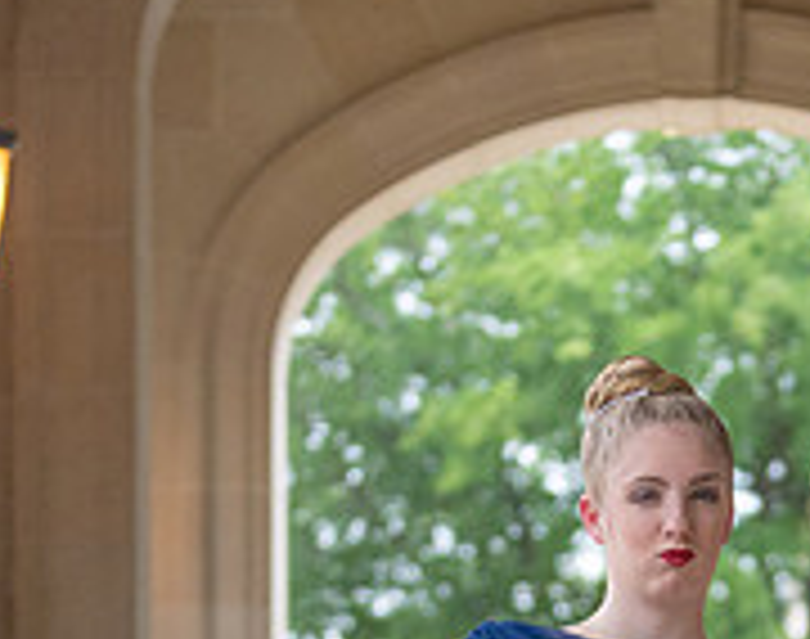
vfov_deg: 5.6
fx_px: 6485
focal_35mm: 272
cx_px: 874
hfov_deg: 7.1
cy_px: 1035
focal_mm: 70
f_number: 2.8
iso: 800
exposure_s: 1/320
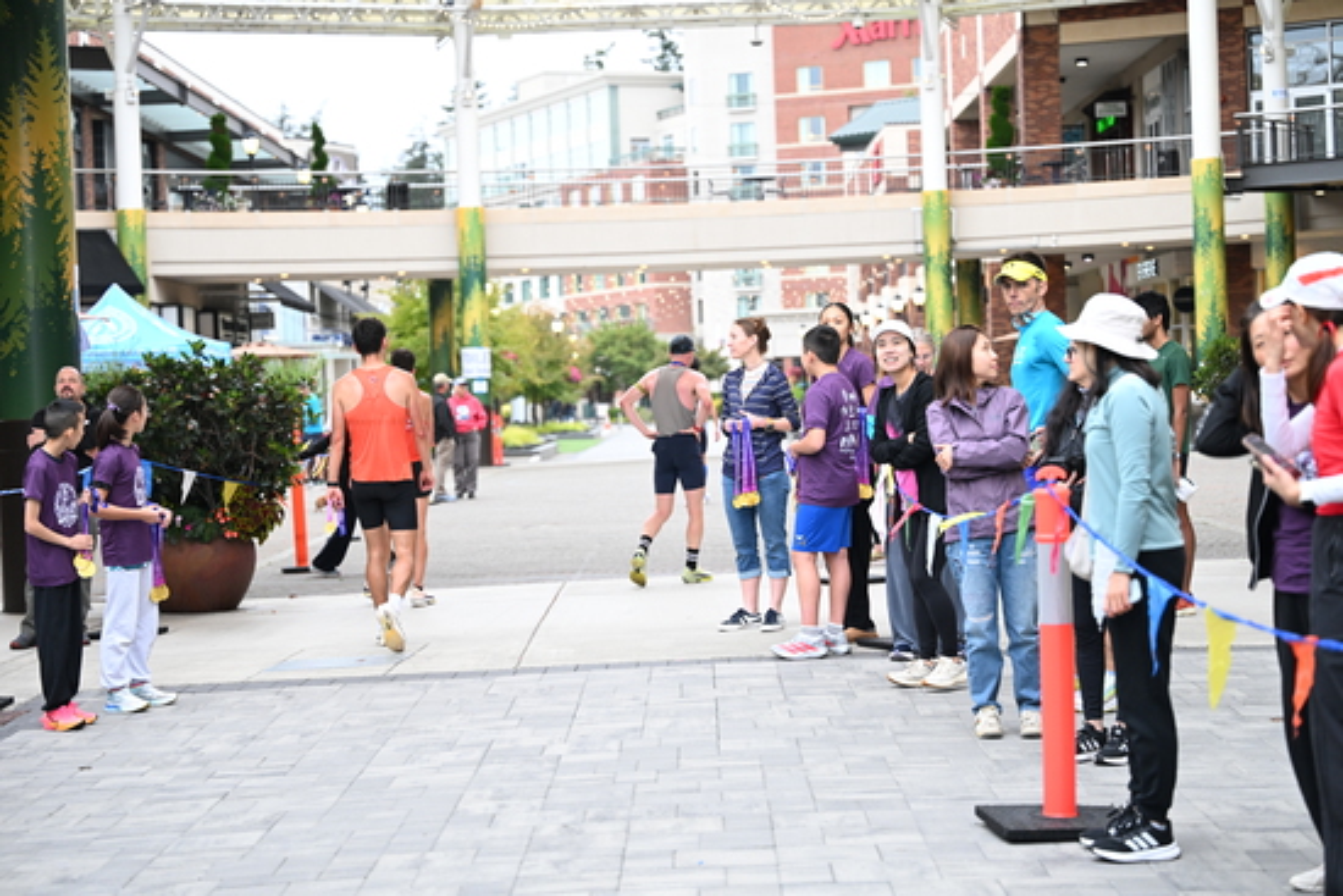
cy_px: 448
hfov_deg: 27.0
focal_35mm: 75
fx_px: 2798
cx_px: 672
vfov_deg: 18.2
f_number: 2.8
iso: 1600
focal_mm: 75
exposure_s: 1/500
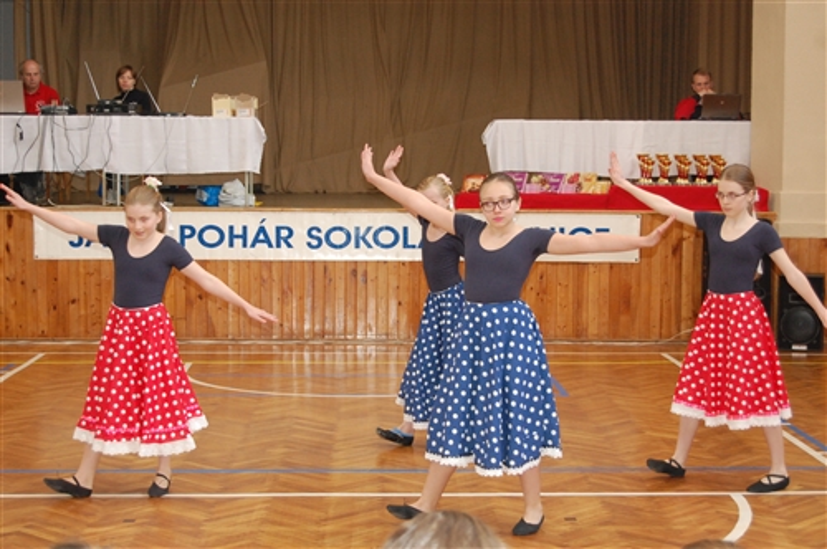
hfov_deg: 29.9
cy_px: 274
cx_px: 414
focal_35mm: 68
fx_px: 1549
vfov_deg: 20.1
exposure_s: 1/60
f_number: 5.3
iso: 1100
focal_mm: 45
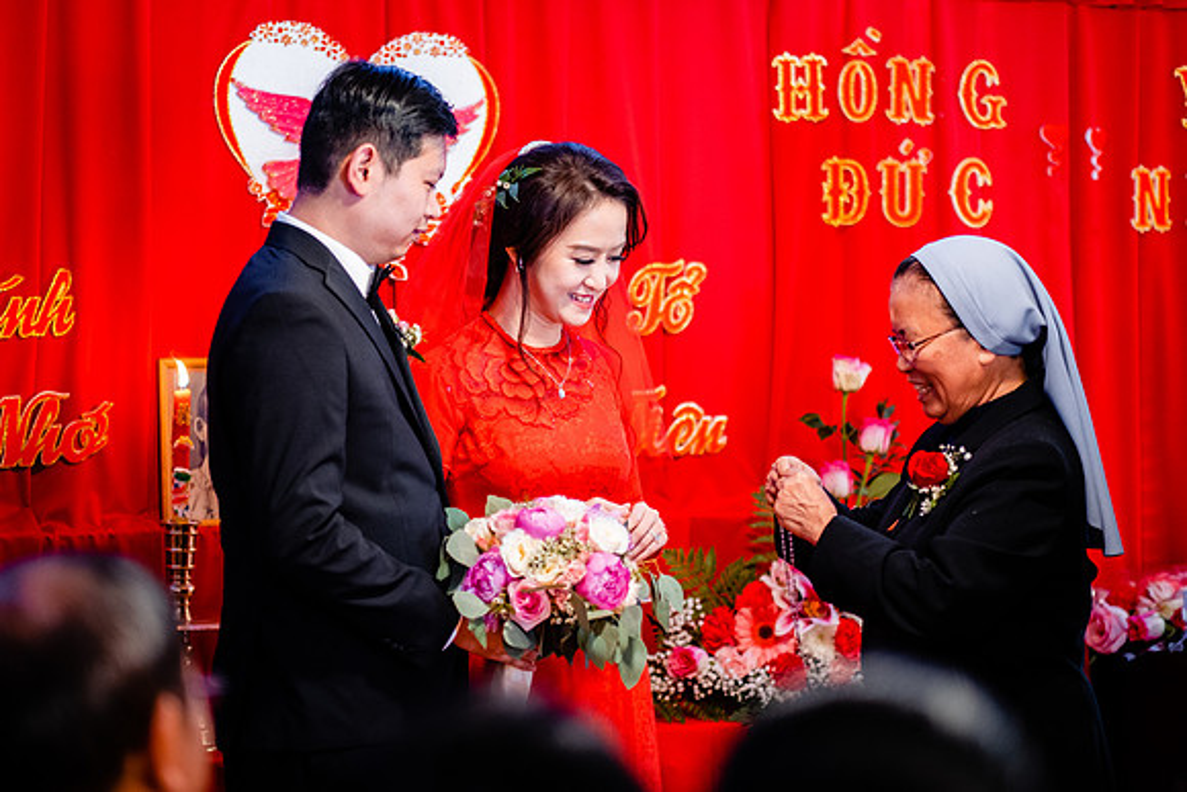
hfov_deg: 22.0
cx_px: 532
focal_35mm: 93
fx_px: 3056
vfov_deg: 14.8
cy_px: 395
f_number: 1.2
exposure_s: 1/160
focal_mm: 56
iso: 800
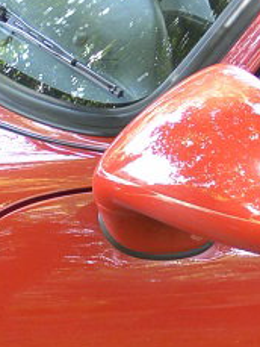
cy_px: 461
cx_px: -114
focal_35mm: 157
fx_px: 1571
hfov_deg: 9.2
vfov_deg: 12.2
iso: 400
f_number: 3.8
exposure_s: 1/60
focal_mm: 12.7
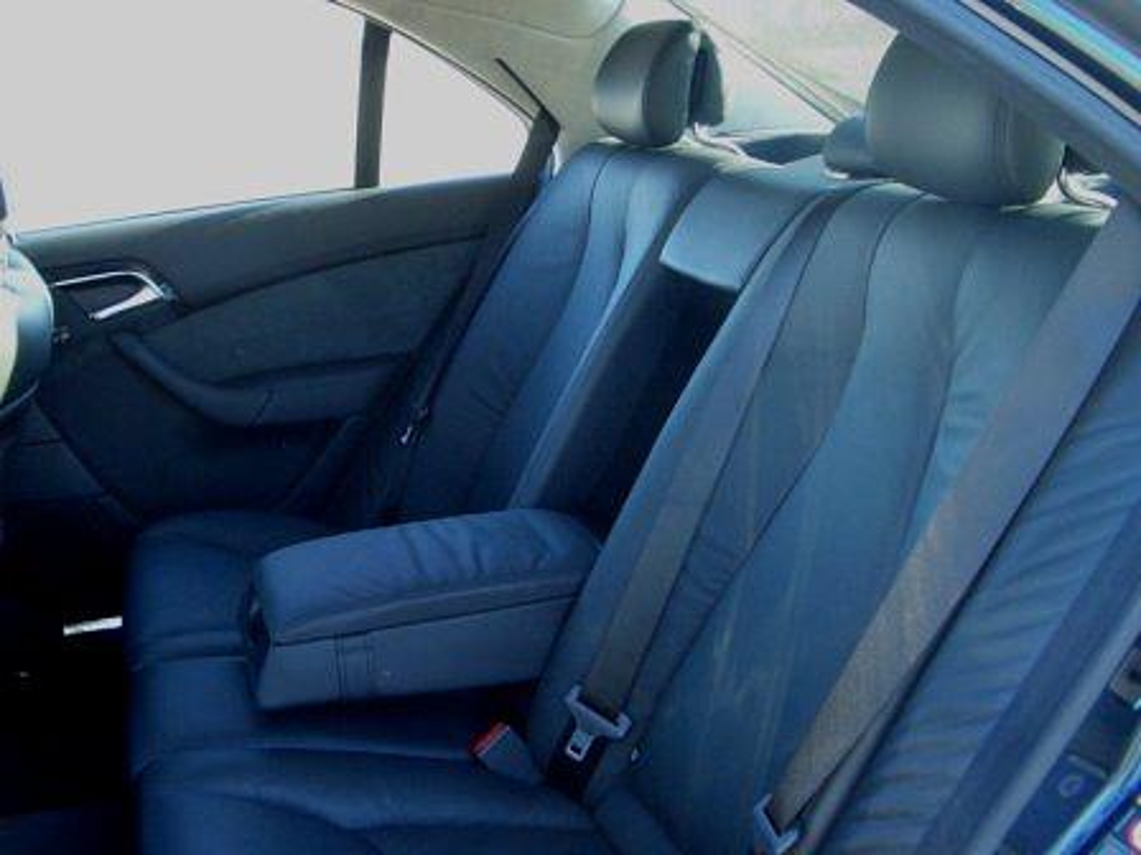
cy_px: 428
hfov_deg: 52.6
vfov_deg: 40.7
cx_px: 570
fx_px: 1154
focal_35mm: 35
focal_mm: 5.8
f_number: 2.6
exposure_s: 1/80
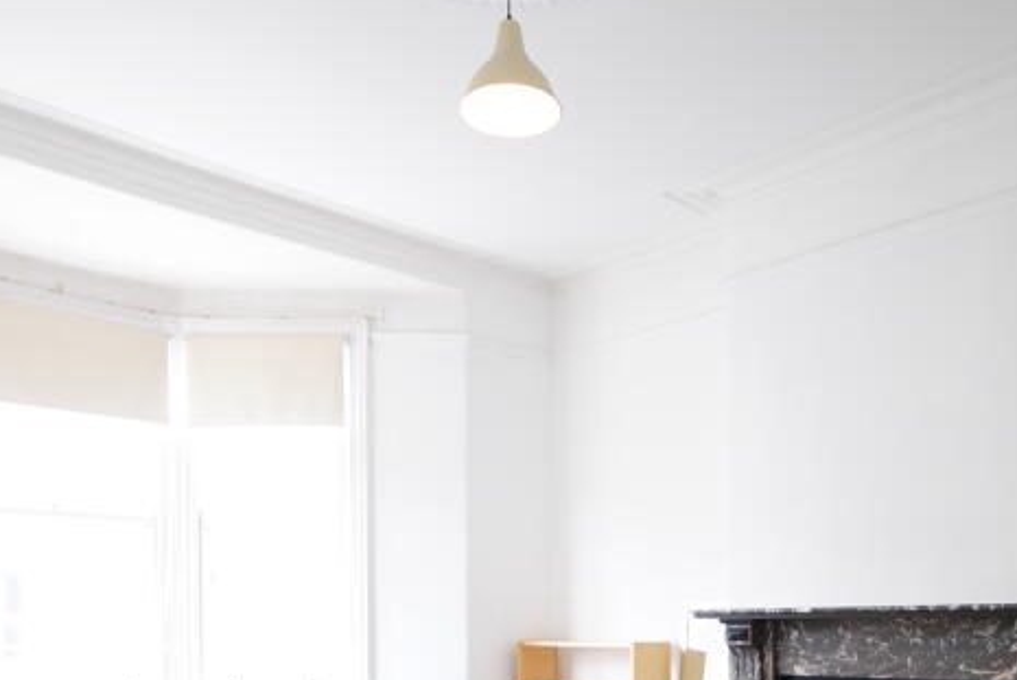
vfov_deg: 36.7
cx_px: 577
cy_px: 653
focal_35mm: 33
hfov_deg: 57.0
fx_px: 933
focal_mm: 10
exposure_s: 1/10
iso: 100
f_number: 4
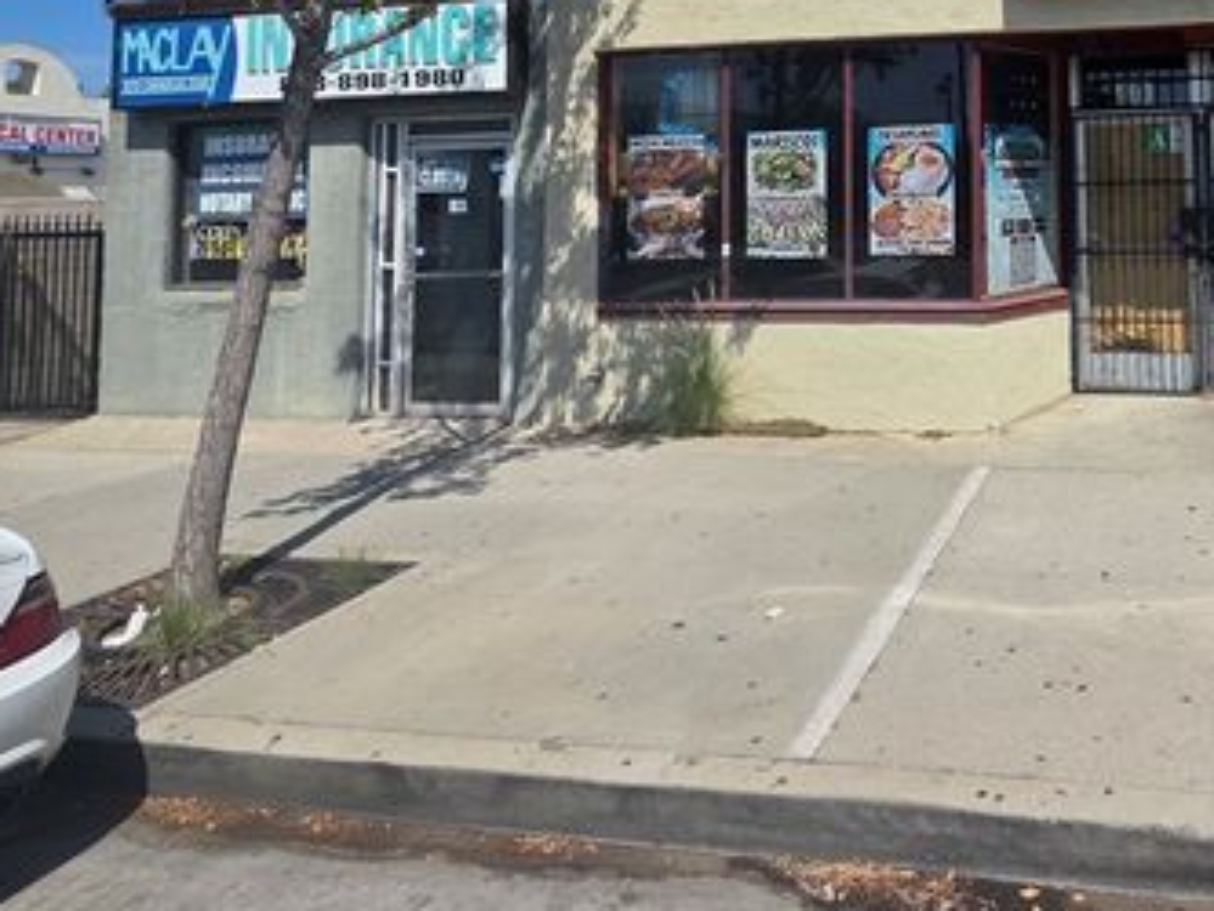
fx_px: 877
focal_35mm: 25
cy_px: 124
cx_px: 1010
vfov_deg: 50.0
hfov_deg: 62.1
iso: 40
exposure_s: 1/3220
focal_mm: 2.2
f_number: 1.9
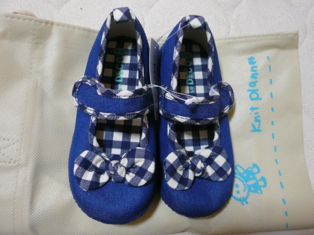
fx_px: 263
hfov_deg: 61.7
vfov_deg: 48.2
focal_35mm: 29
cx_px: 159
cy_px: 120
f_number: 2.8
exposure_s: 1/13
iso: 200
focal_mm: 4.6
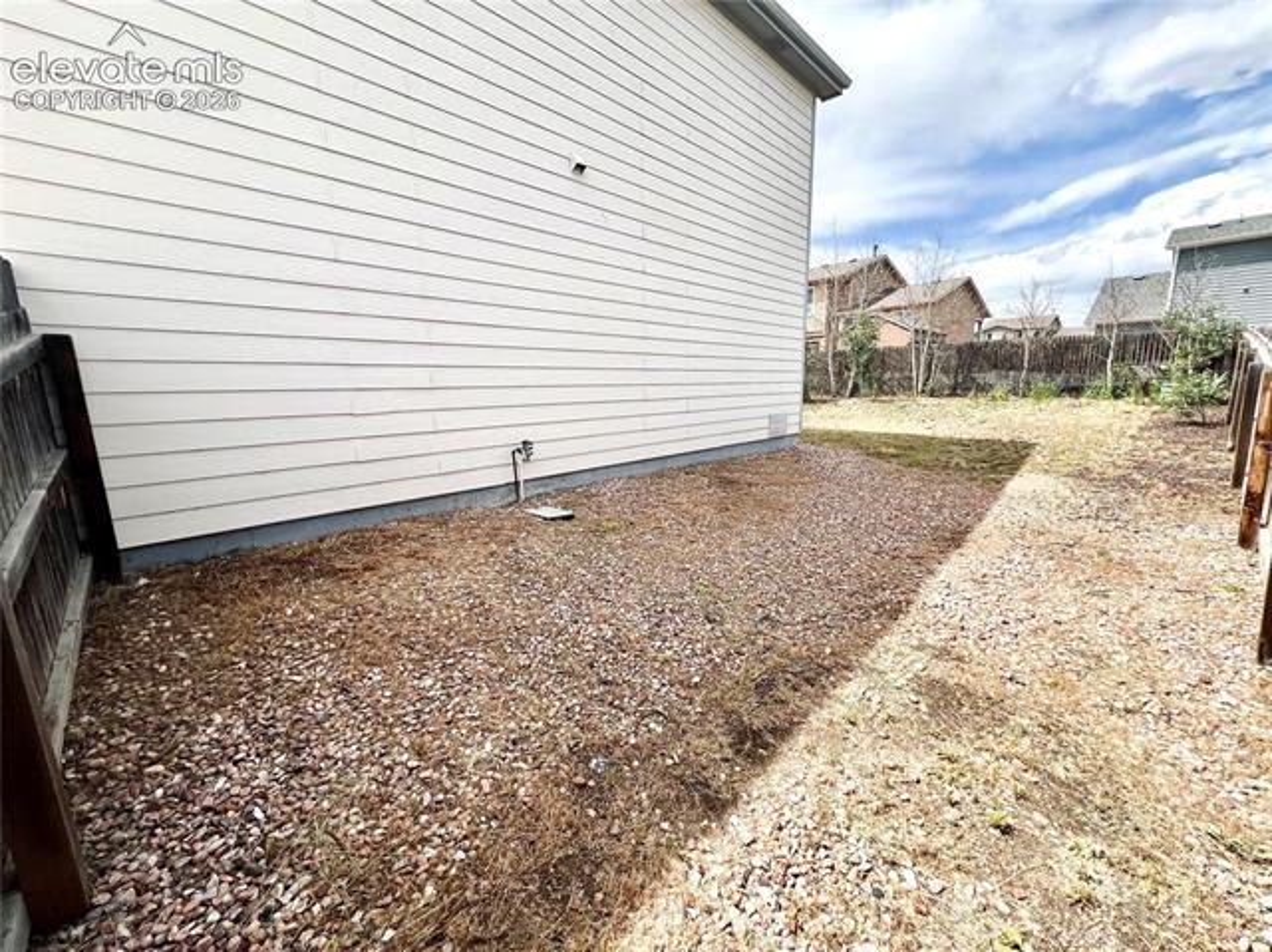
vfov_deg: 89.8
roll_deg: +1.2
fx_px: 477
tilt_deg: -10.2
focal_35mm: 13
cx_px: 636
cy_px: 476
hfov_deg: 106.2
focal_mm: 1.57
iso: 32
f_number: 1.8
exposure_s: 1/809
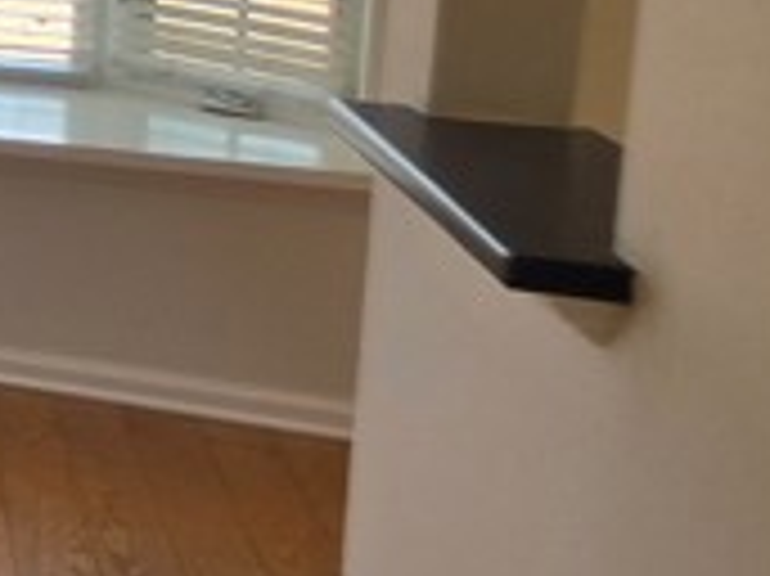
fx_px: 1734
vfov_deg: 17.9
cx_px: -1400
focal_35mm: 78
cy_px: -126
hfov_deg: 12.5
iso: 25
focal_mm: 2.2
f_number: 1.9
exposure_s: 1/120
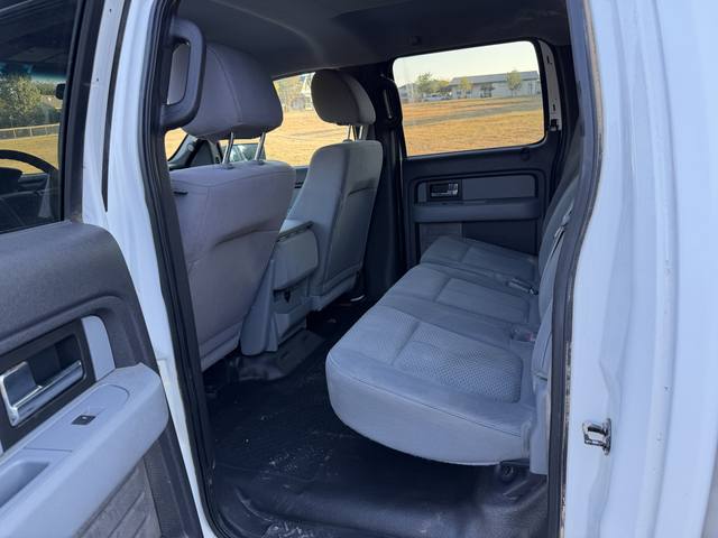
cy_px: 269
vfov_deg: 56.8
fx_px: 498
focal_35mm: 24
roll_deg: +3.5
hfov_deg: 71.6
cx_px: 359
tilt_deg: -15.6
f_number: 1.78
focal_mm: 6.76
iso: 100
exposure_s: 1/182
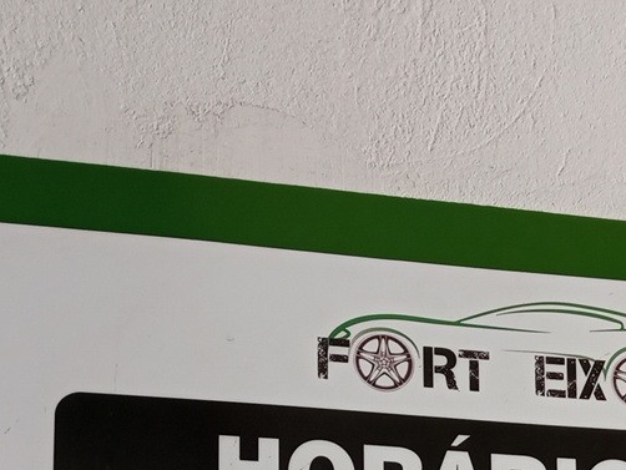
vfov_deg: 15.8
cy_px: 704
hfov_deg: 22.4
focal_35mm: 86
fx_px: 1556
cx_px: 509
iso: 59
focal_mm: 4.11
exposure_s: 1/120
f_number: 1.6
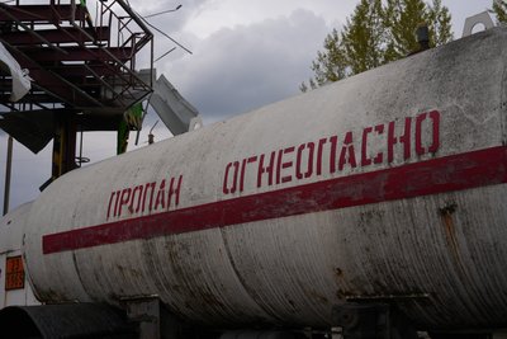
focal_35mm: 47
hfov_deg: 41.9
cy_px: 170
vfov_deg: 28.7
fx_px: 662
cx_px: 254
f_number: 8
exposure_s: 1/400
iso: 100
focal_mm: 47
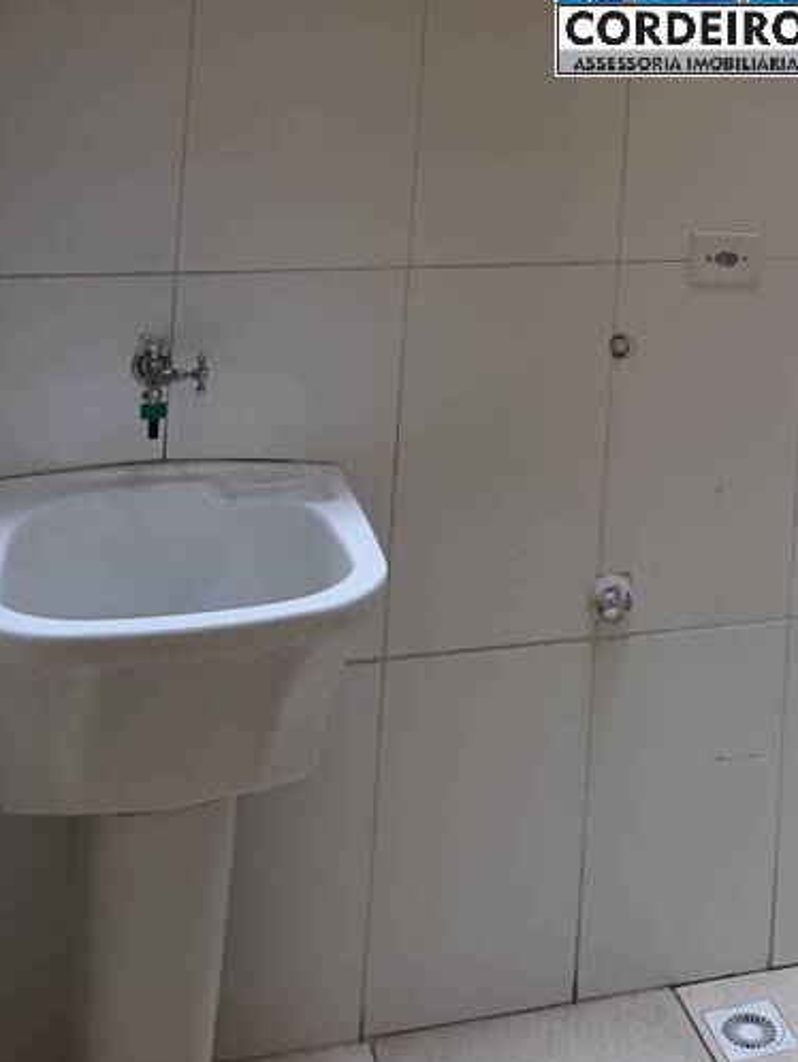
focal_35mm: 52
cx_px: 691
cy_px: -45
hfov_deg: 27.2
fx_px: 1597
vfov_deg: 33.1
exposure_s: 1/219
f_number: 1.78
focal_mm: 6.76
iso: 160
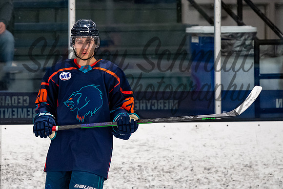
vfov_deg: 3.1
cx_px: 88
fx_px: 3497
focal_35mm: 445
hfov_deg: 4.6
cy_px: 63
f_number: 3.2
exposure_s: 1/800
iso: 2000
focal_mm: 200
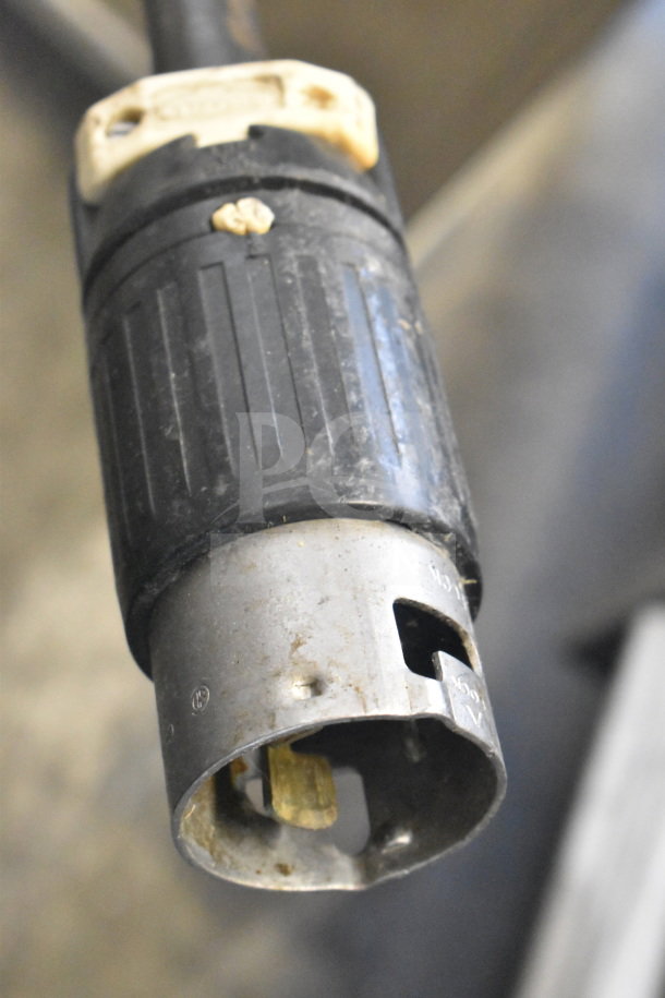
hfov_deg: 16.6
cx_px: 332
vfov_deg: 24.6
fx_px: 2286
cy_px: 499
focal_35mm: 82
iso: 12800
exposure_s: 1/100
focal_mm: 55
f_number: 5.6
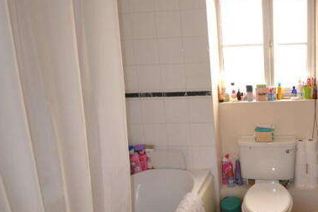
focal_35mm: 26
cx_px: 253
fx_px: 230
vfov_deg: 49.5
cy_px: 98
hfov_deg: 63.6
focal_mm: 10
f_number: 4
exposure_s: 1/60
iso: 800
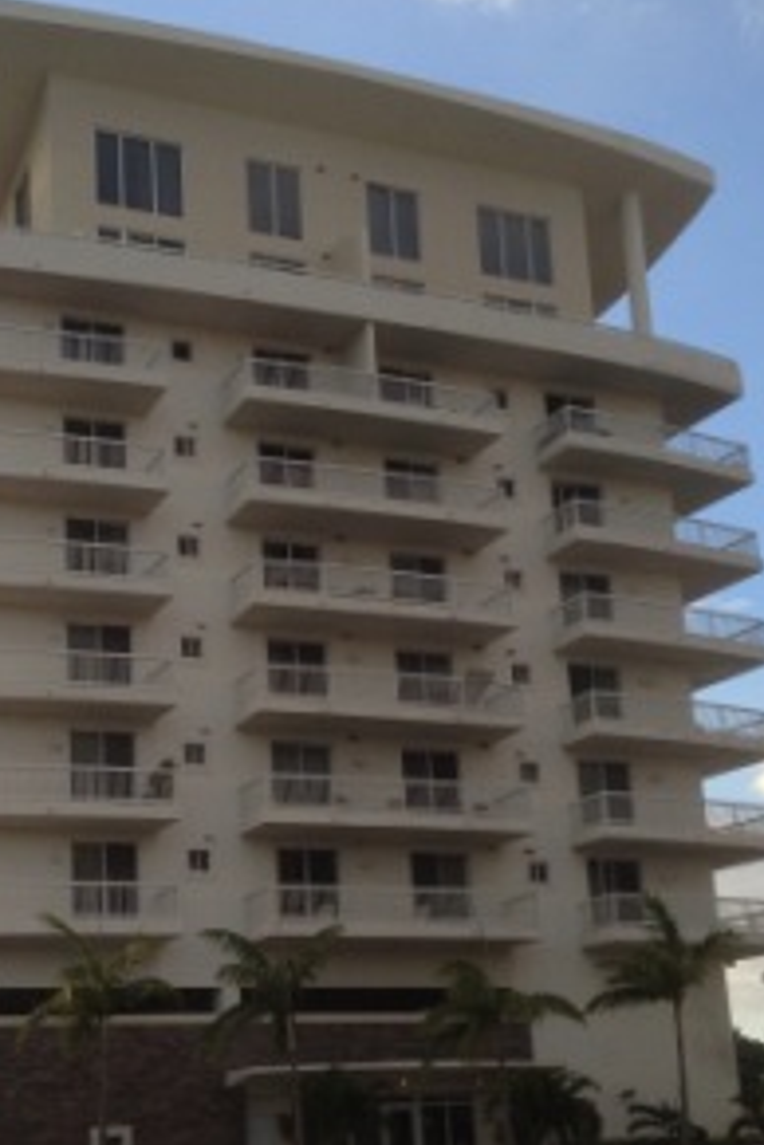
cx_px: 236
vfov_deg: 35.4
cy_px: 740
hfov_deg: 24.0
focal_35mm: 56
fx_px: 1783
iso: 50
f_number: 2.4
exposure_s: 1/627
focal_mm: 4.28
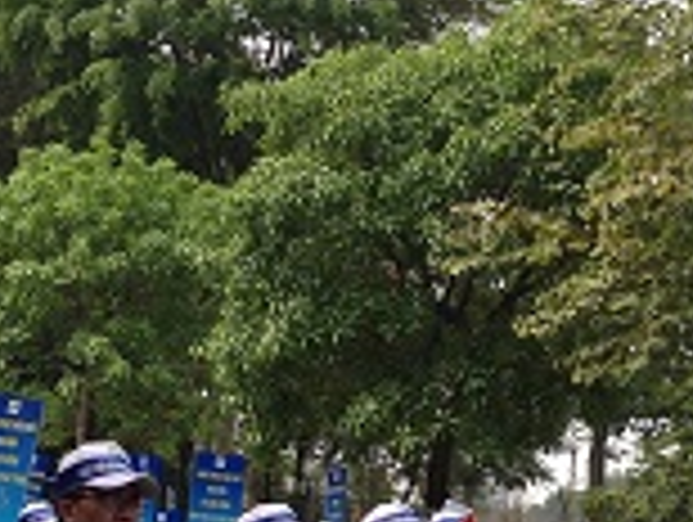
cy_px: 389
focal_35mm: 107
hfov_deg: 18.3
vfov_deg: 13.8
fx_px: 2145
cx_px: 396
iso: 50
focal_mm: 4.12
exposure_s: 1/834
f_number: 2.4
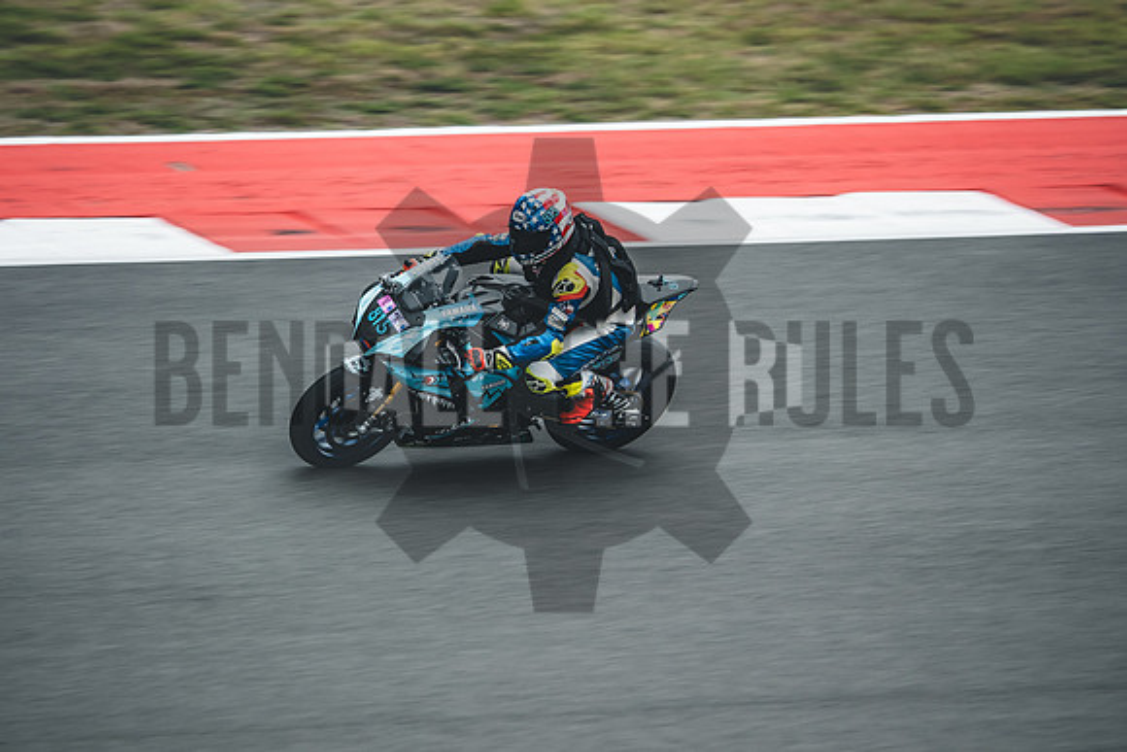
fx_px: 11236
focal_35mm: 359
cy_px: 376
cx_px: 564
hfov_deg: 5.7
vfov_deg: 3.8
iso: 400
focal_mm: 200
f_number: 2
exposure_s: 1/400
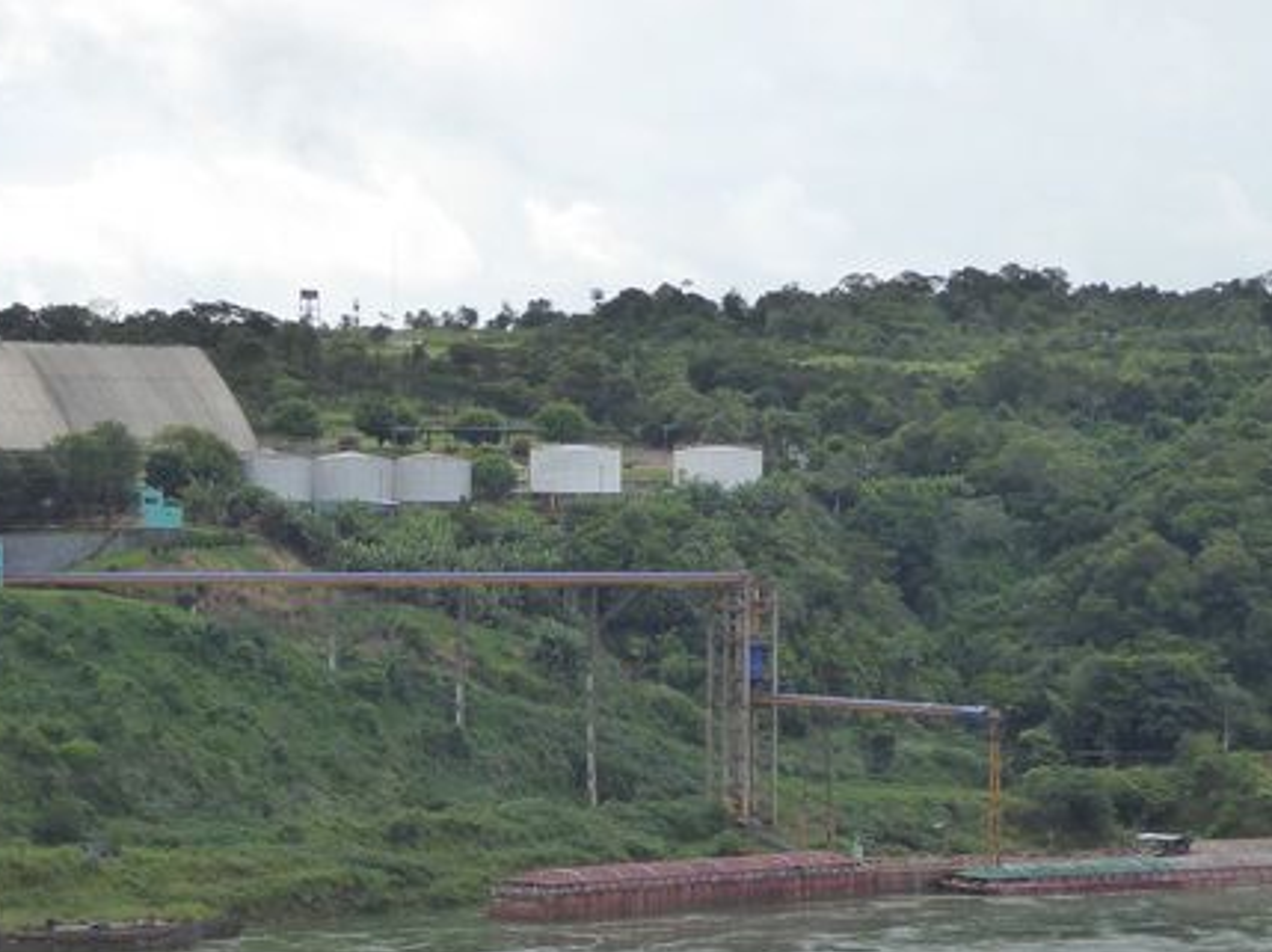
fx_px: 5140
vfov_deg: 10.5
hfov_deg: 14.1
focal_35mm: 140
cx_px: 572
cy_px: 789
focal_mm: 12.5
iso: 160
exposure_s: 1/500
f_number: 4.5
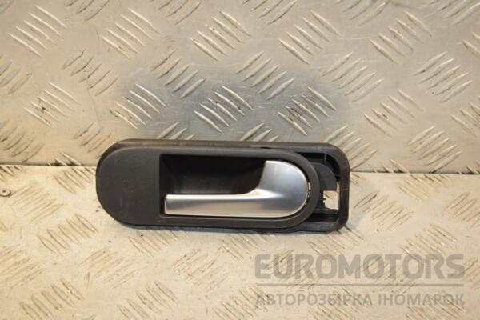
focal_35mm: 87
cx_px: 240
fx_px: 1160
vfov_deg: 15.7
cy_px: 160
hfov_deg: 23.4
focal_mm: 58
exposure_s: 1/200
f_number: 6.3
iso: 800
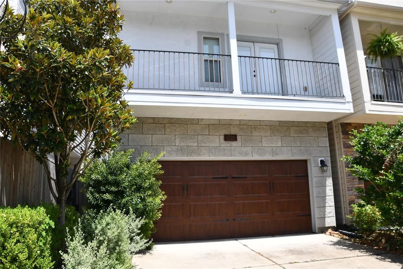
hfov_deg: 67.4
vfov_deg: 47.9
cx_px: 202
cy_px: 134
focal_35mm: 27
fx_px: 302
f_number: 8
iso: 110
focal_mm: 18
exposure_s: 1/250
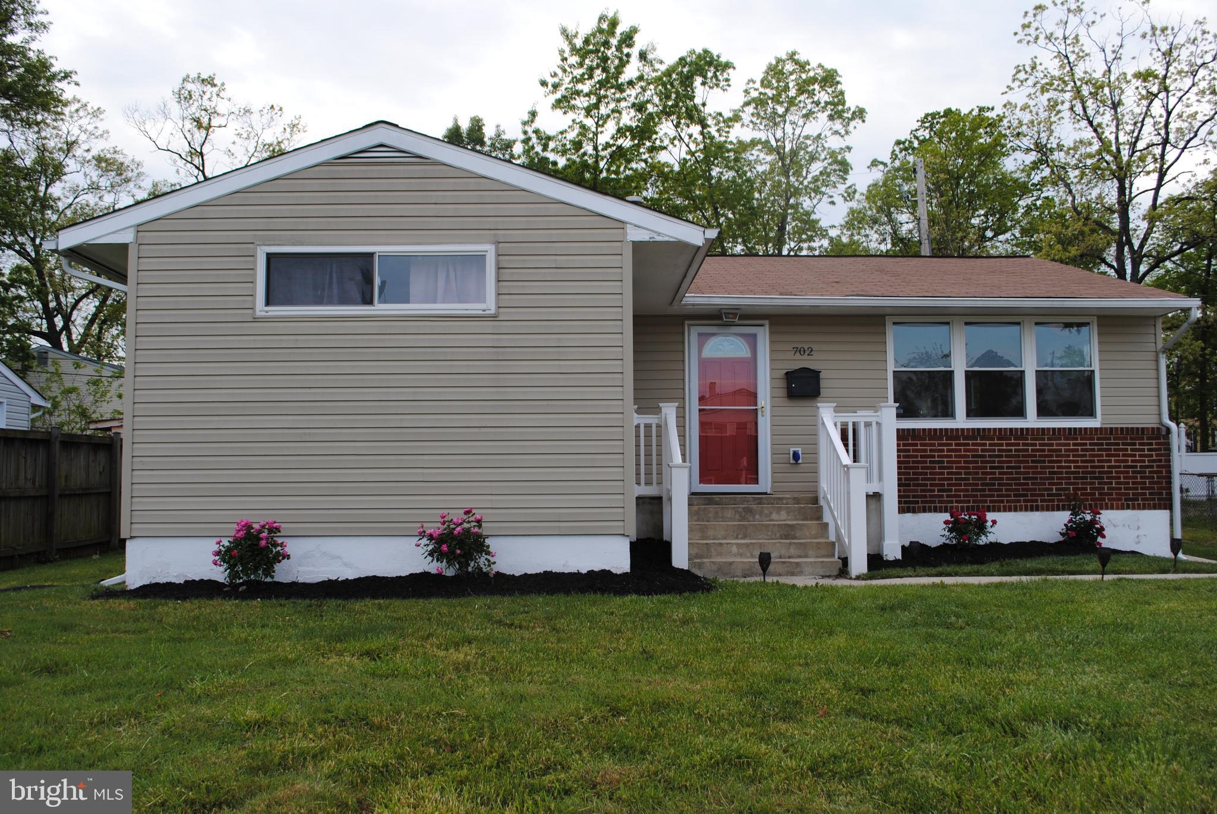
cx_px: 608
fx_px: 1015
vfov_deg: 43.7
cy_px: 407
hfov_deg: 61.9
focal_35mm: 30
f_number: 6.3
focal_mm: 20
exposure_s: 1/160
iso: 100
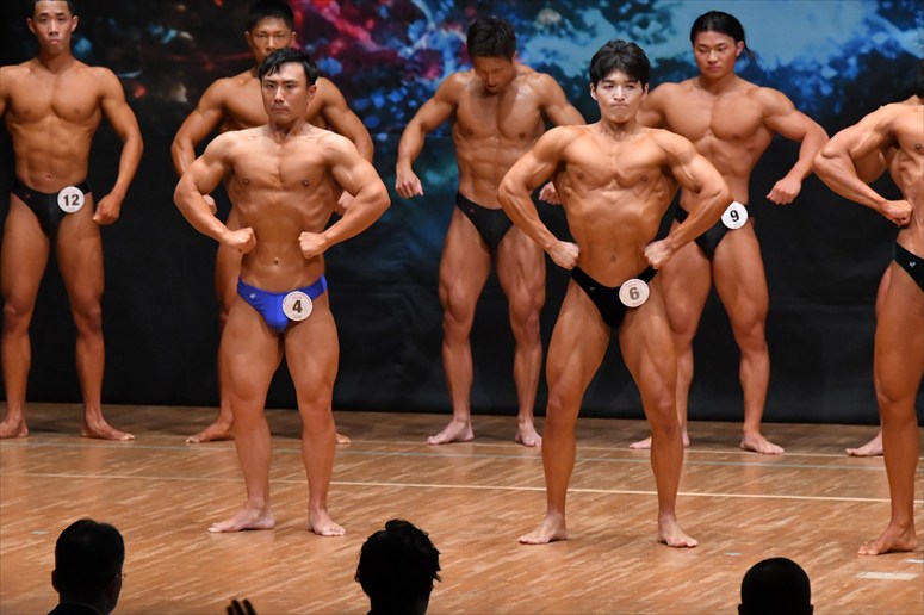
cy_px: 308
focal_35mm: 285
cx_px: 462
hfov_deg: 7.2
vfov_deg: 4.8
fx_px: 7312
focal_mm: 190
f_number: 5.6
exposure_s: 1/400
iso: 6400
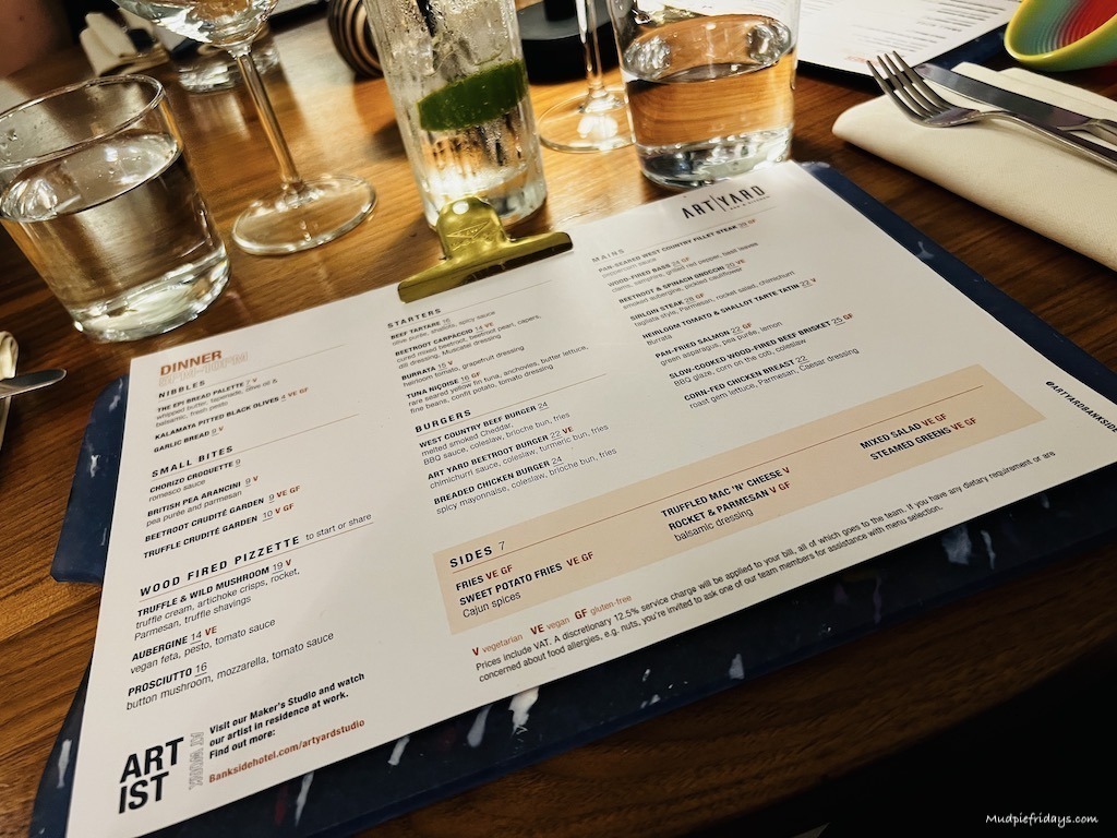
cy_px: 419
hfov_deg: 67.3
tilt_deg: -42.1
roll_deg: +14.1
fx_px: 839
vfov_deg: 53.1
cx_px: 558
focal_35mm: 26
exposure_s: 1/33
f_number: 1.5
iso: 400
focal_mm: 5.7
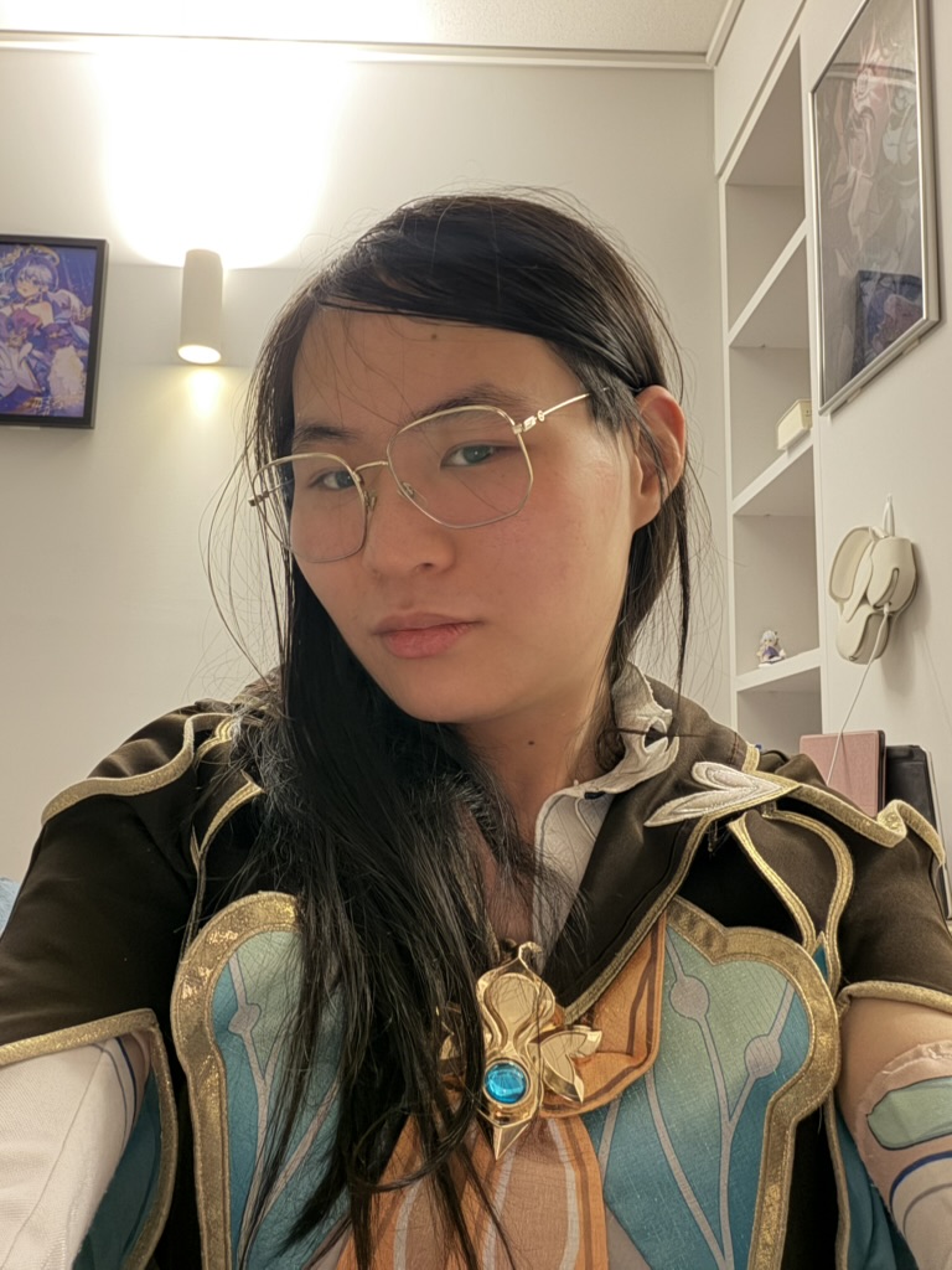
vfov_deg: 60.0
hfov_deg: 46.8
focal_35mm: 30
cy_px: 635
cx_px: 476
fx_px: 1100
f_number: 1.9
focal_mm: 2.71
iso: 640
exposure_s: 1/10
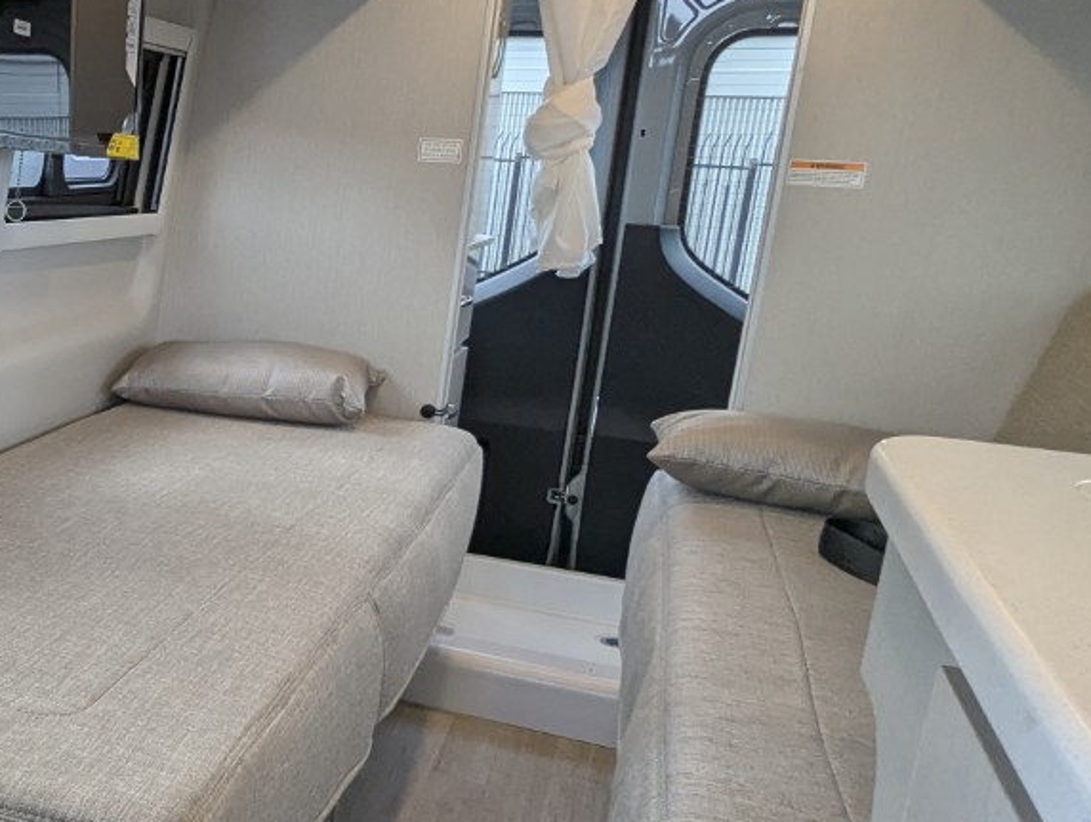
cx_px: -26
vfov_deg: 36.9
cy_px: 425
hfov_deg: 41.0
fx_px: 1231
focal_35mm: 39
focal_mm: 2.35
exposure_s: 1/176
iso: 132
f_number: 2.2
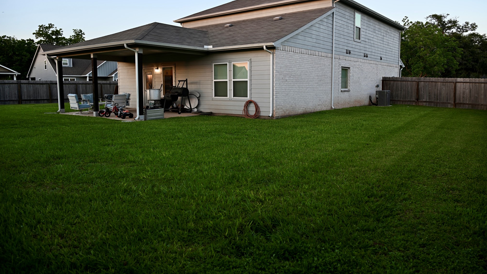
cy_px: 111
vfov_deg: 42.7
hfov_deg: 69.8
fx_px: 349
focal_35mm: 27
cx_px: 252
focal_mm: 24
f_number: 4
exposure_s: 1/50
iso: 100
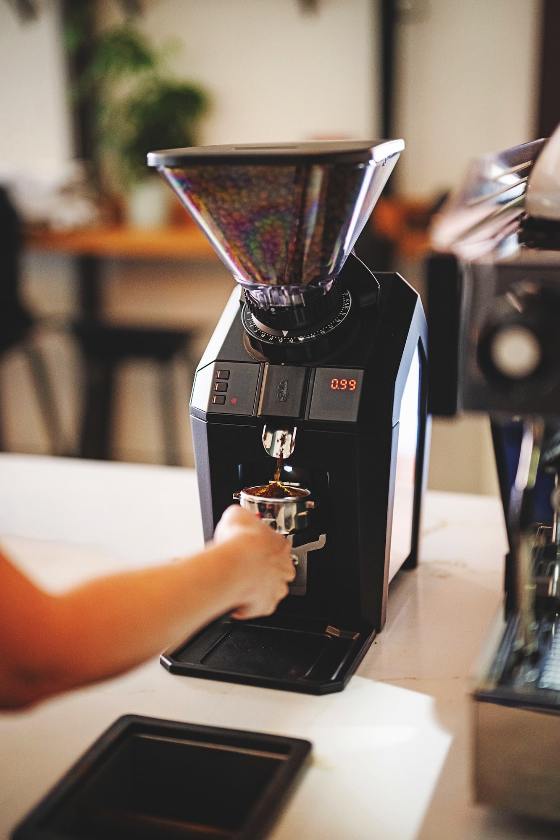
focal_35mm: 50
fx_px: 1167
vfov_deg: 39.6
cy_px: 420
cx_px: 280
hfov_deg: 27.0
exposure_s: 1/250
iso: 720
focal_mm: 50
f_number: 1.2
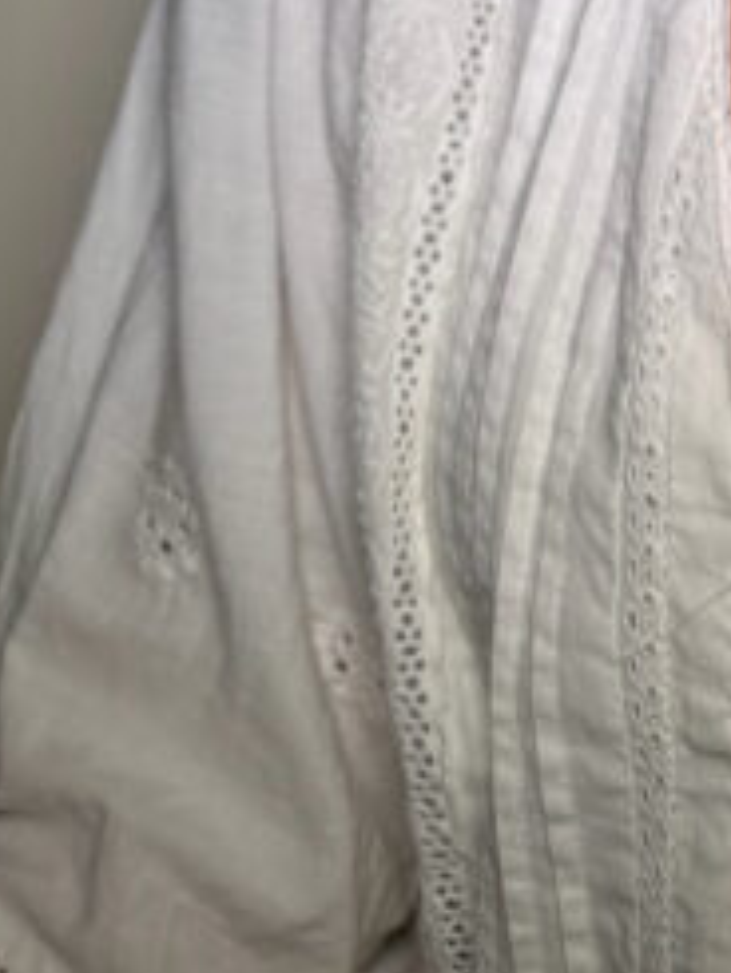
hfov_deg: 14.6
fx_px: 2757
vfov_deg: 16.6
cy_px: -790
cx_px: 894
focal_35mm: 98
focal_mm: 6.76
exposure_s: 1/319
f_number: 1.78
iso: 80
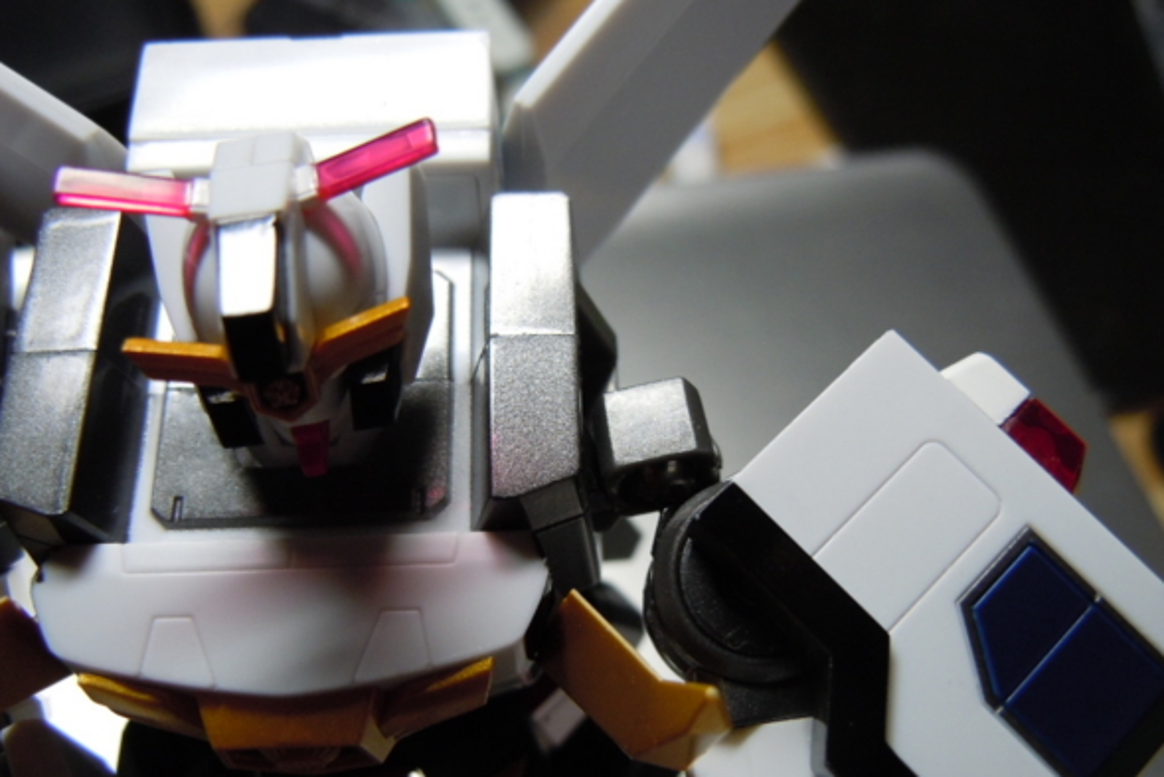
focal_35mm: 36
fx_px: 1164
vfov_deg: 36.9
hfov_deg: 53.1
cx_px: 591
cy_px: 415
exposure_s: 1/60
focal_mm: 6.2
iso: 200
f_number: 3.6
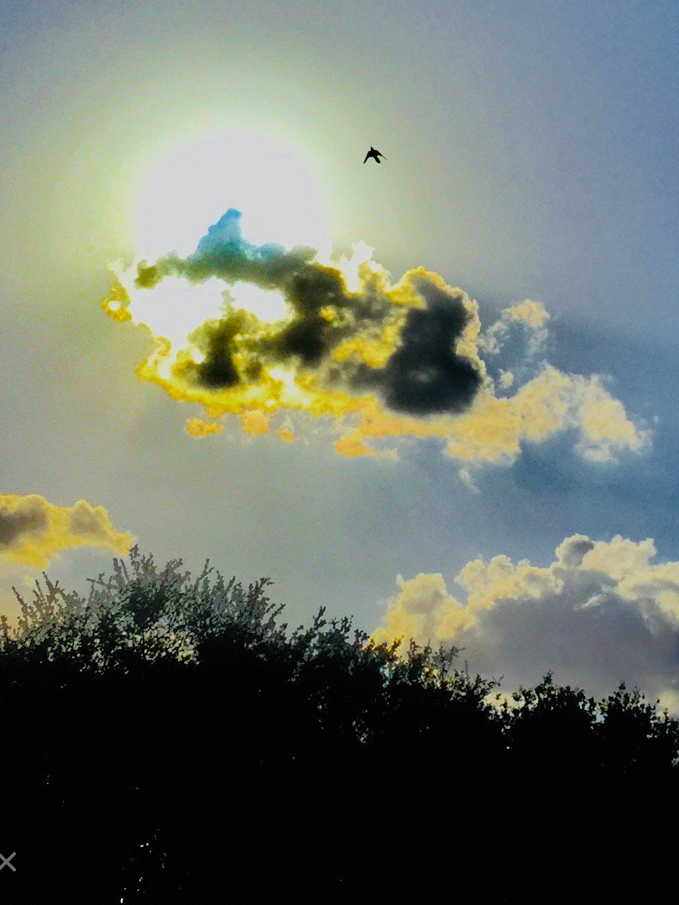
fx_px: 1124
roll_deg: +1.8
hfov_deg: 33.6
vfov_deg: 43.3
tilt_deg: +27.4
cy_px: 310
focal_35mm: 43
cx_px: 311
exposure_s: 1/13333
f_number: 2.2
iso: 32
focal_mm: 4.15
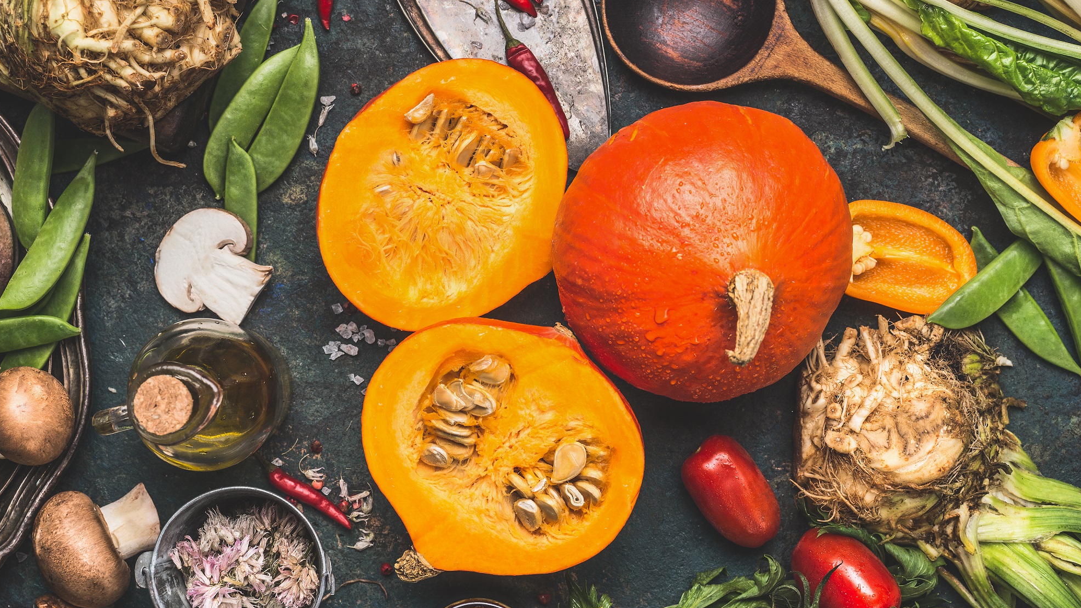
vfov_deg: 22.6
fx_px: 1519
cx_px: 539
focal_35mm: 53
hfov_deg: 39.2
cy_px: 312
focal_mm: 50
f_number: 10
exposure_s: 1/125
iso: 100
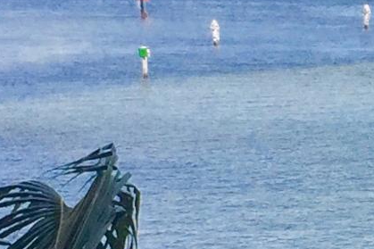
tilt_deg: -9.1
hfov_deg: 9.1
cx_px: 694
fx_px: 2243
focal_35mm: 216
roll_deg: +1.2
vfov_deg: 6.3
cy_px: 281
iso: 32
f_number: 2.2
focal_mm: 4.15
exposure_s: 1/1799
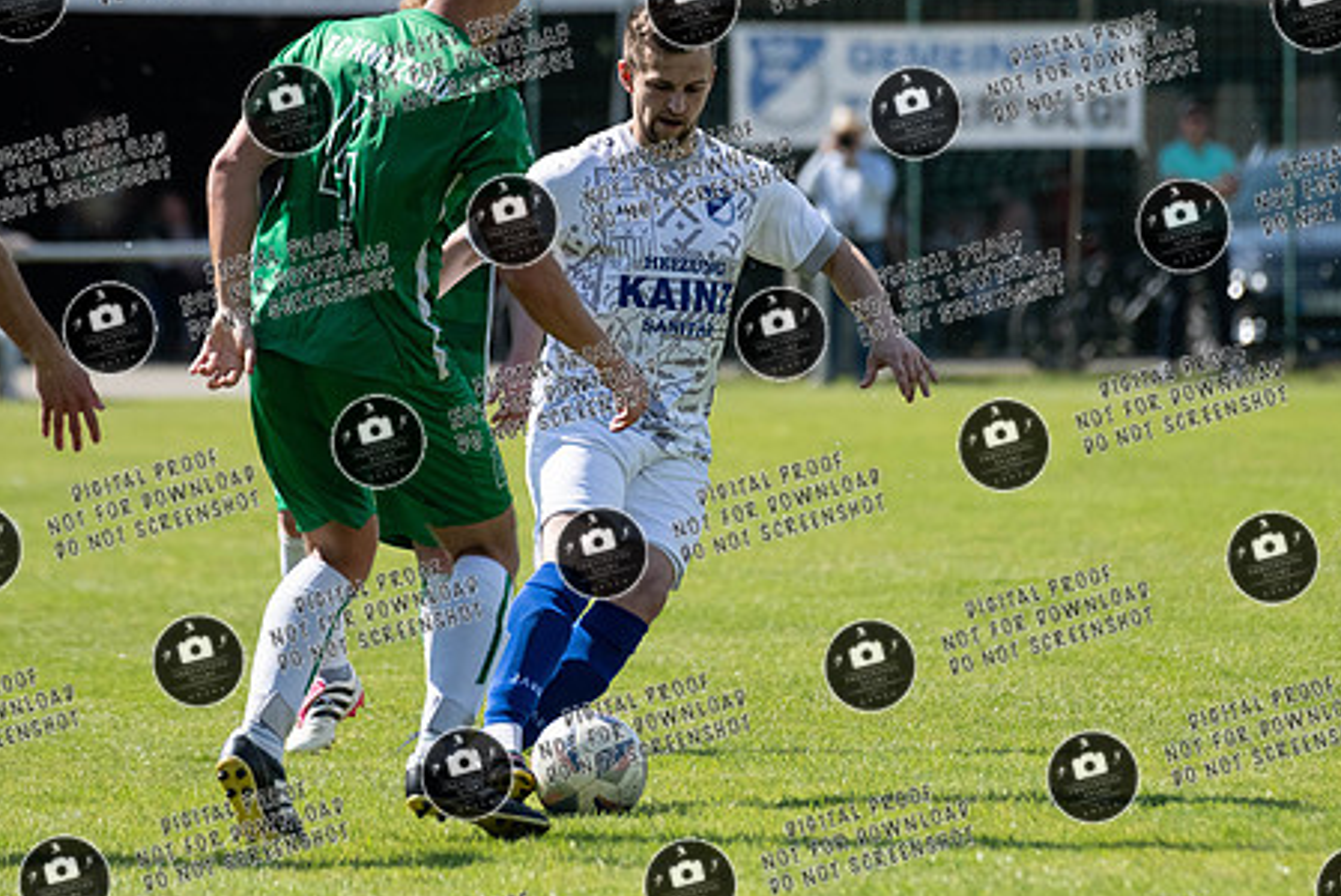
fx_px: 15953
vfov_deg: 3.2
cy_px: 358
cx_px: 716
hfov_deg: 4.8
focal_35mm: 428
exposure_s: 1/5000
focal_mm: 280
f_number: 5.6
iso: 1250
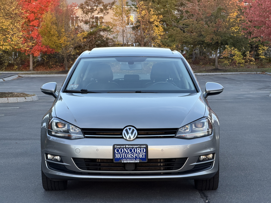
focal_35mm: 100
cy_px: 102
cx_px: 136
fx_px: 783
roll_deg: +1.0
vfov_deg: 14.8
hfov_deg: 19.6
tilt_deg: -3.5
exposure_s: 1/121
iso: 100
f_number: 2.8
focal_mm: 16.89
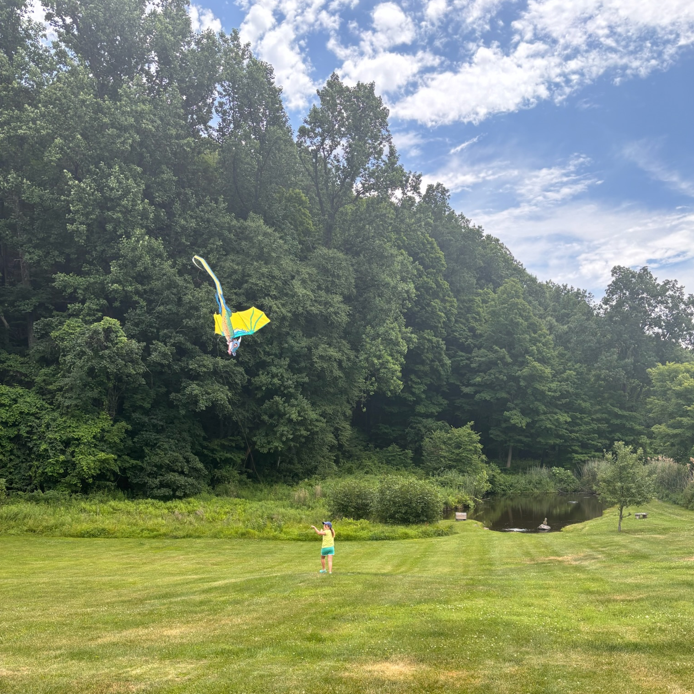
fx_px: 703
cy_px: 467
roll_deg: +0.7
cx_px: 349
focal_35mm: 31
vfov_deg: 51.5
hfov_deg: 52.5
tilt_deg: +2.0
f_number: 1.6
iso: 50
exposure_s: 1/851
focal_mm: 5.96
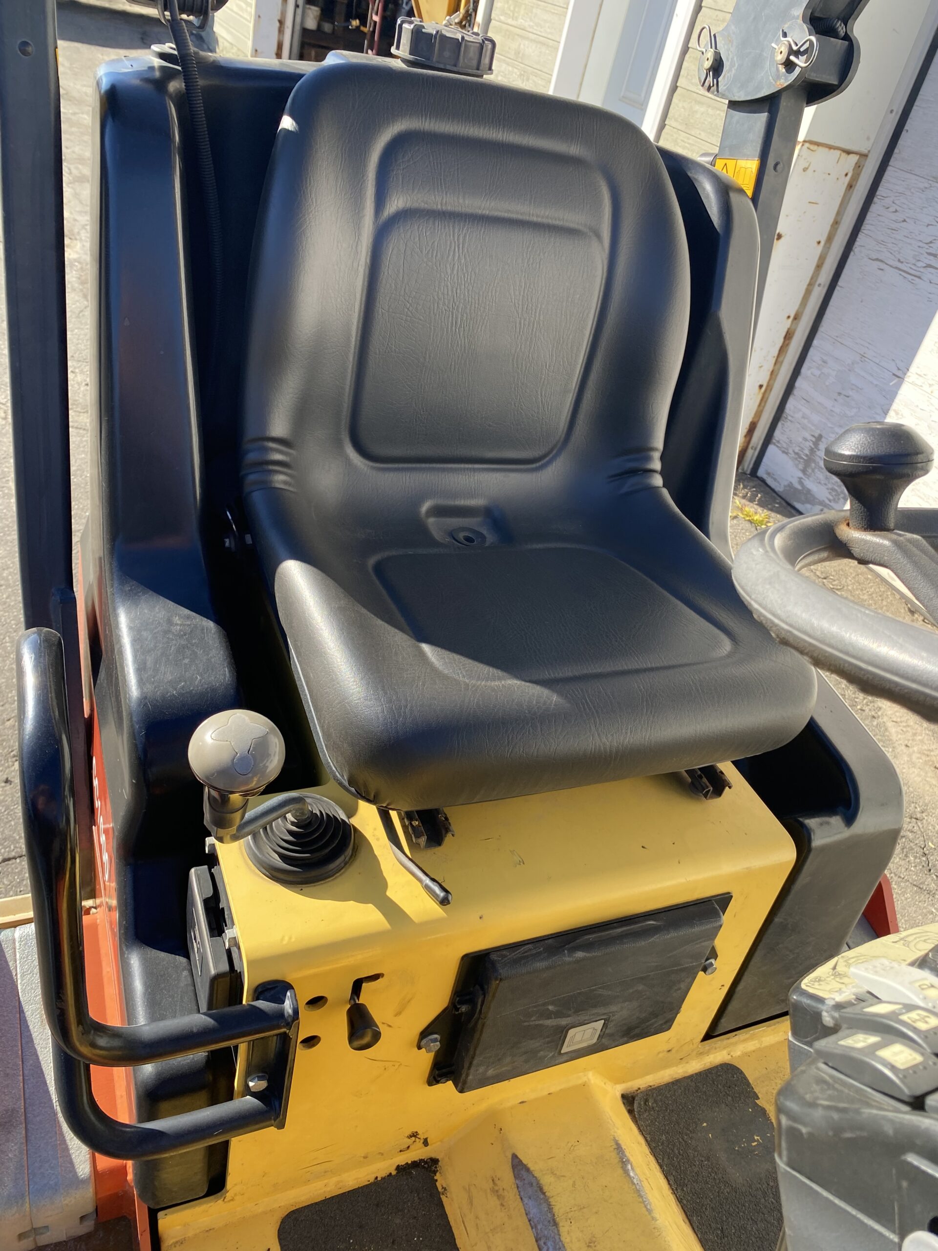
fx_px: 939
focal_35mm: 26
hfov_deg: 53.1
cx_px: 469
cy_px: 626
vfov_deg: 67.3
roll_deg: -13.8
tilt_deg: -33.2
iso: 32
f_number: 1.8
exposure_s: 1/554
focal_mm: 4.25
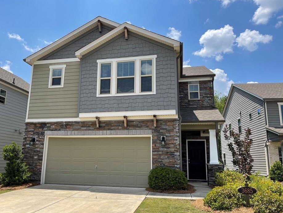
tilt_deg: +11.8
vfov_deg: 48.2
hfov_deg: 61.5
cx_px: 128
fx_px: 237
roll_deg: -1.5
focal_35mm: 29
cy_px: 113
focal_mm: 5.1
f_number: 1.6
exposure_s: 1/3788
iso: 32
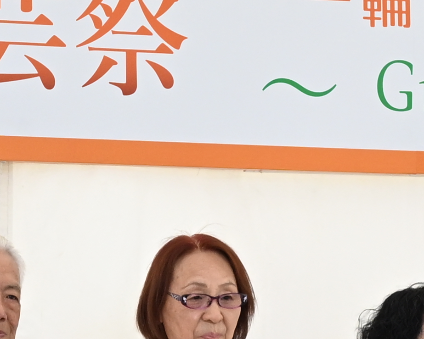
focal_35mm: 332
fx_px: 4168
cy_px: 382
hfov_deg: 5.8
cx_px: 254
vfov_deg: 4.7
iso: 1100
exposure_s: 1/800
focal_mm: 54
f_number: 8
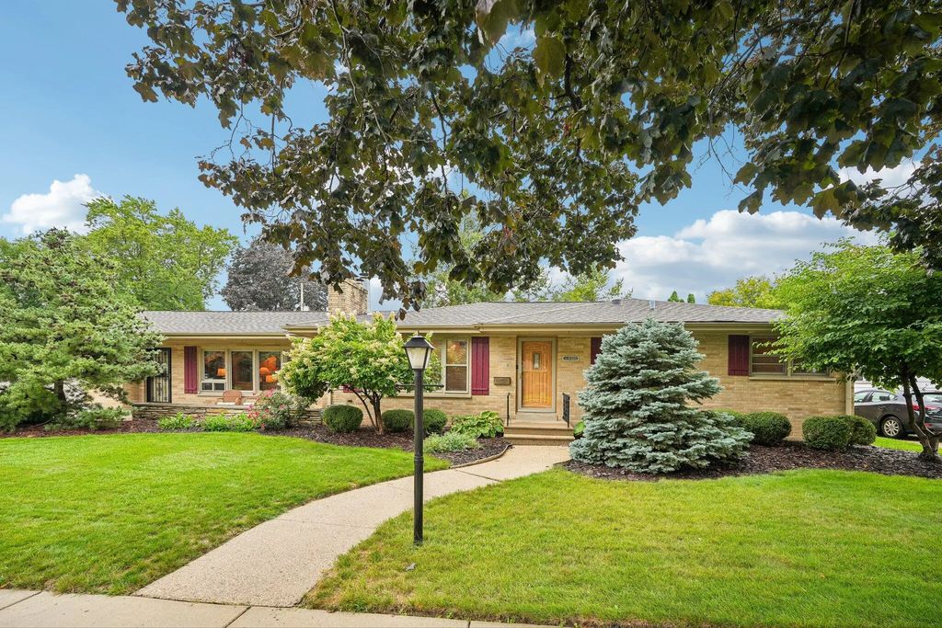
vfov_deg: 73.8
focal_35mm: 16
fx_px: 419
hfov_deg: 96.7
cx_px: 471
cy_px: 314
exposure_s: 1/125
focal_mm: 16
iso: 100
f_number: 4
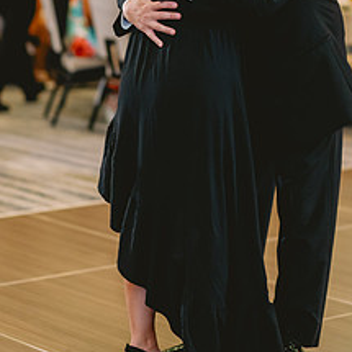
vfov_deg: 11.6
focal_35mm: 151
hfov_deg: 11.6
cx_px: 206
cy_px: 110
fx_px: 1737
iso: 2500
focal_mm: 85
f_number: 2
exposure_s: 1/125
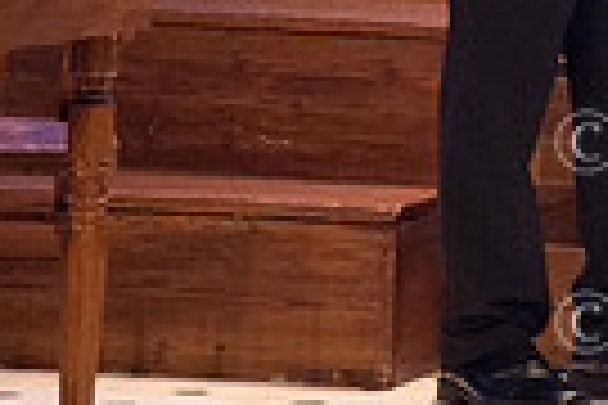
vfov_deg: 0.8
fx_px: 30499
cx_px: 1207
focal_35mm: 1806
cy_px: -310
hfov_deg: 1.1
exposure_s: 1/160
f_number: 6.3
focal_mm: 420
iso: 10000
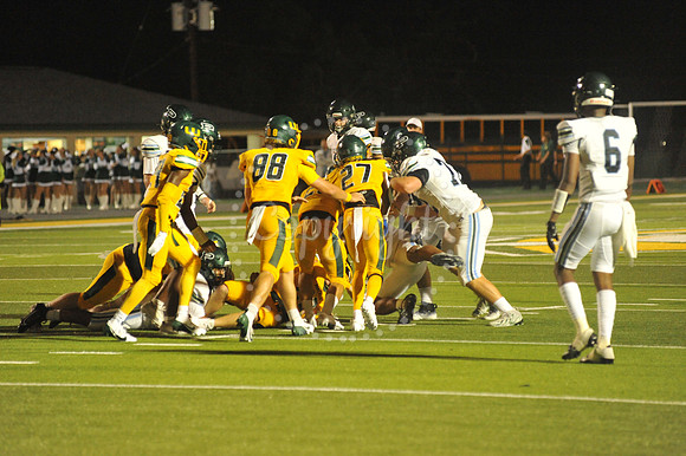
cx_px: 343
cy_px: 228
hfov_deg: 10.3
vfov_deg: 6.9
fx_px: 3809
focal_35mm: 200
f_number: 4
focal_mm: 200
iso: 6400
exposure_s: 1/250
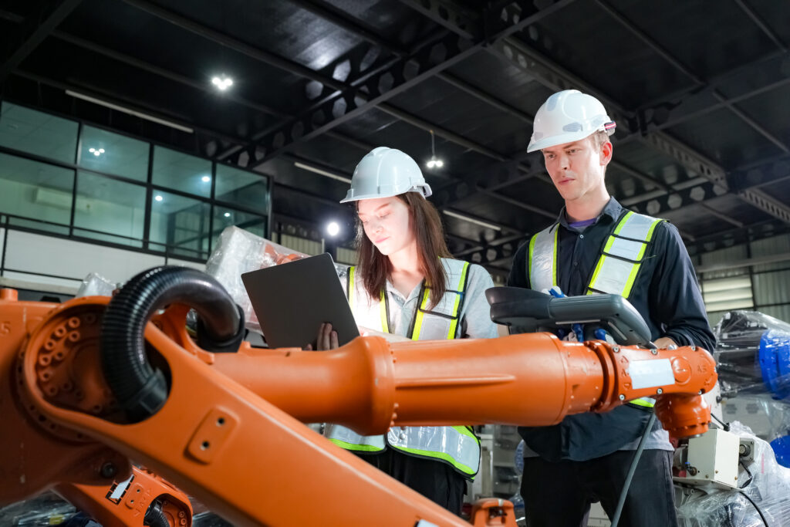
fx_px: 768
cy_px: 264
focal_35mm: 35
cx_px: 395
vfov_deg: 37.9
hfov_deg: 54.4
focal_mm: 35
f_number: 4.5
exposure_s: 1/202
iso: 2000
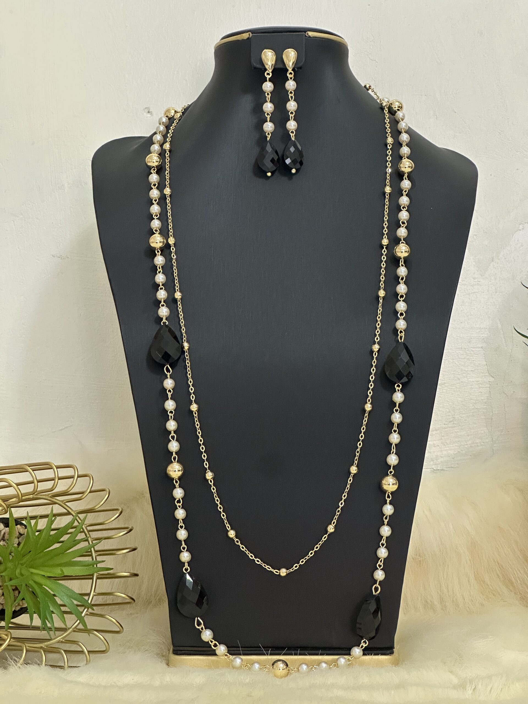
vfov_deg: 25.3
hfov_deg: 19.1
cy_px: 352
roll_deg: -0.3
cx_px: 264
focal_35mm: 77
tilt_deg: +1.1
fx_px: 1566
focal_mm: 9
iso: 500
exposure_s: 1/60
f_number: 2.8
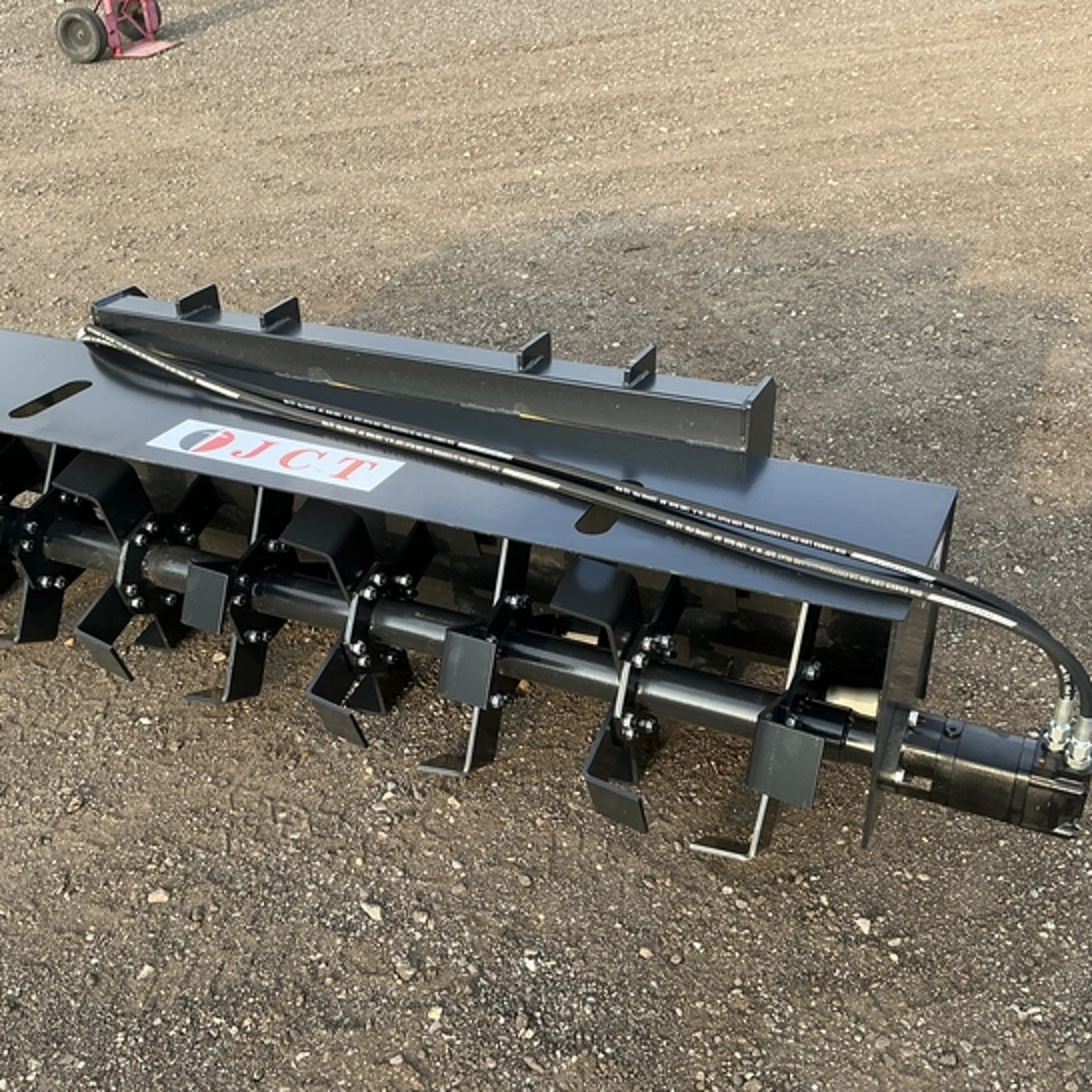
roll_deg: +4.0
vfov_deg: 48.4
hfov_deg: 48.4
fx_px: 1213
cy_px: 561
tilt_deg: -33.0
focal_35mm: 34
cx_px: 522
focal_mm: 3
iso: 20
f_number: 1.8
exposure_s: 1/181
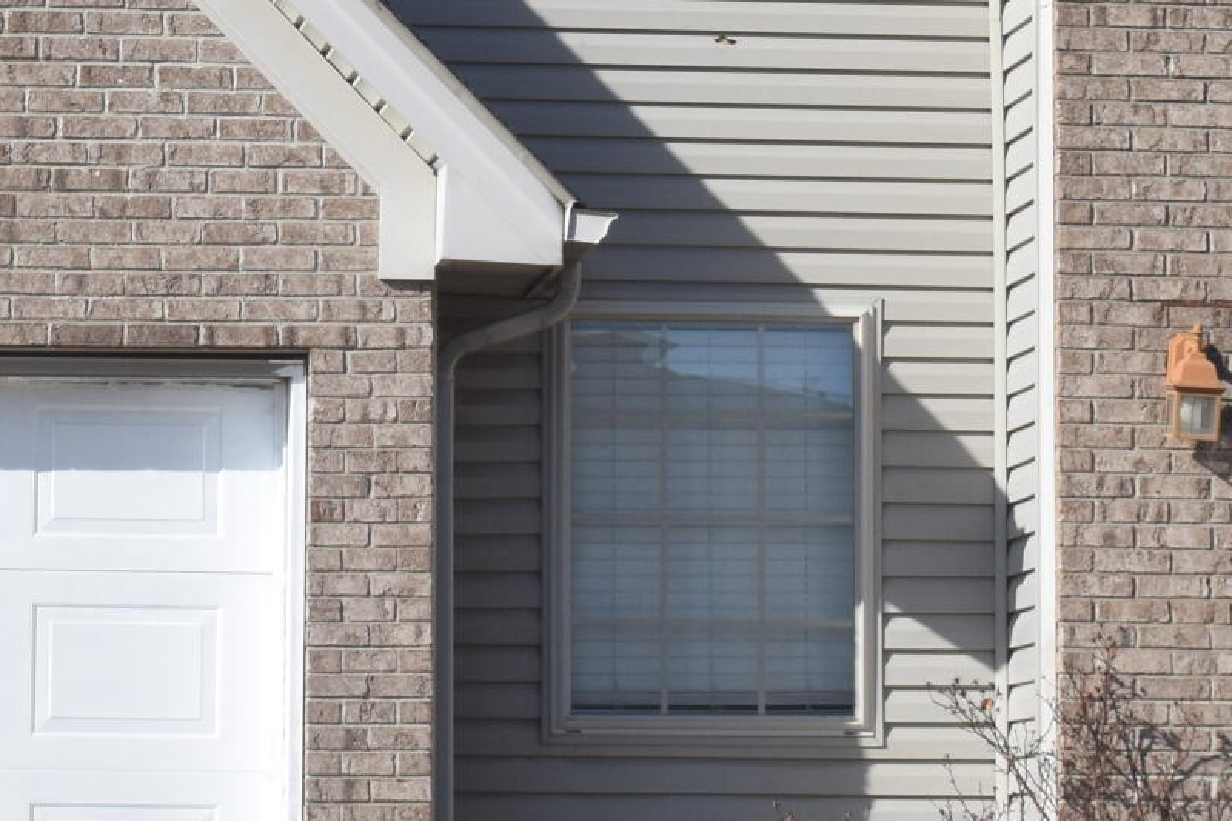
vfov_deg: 7.6
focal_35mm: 180
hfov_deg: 11.4
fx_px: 6158
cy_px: 320
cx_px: 667
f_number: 10
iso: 200
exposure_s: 1/400
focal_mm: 32
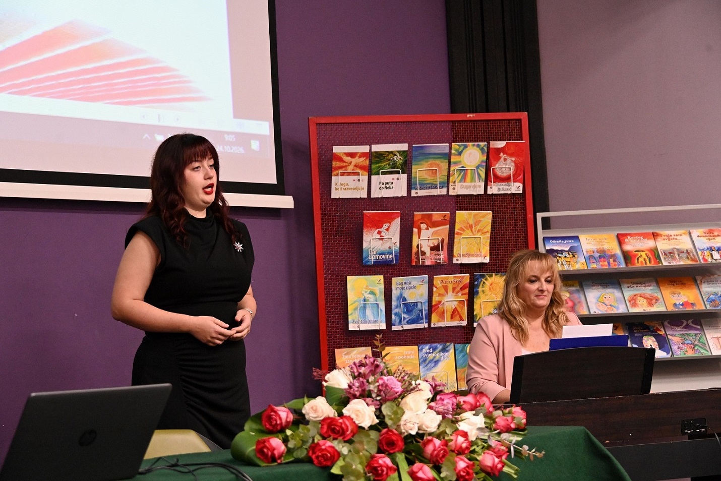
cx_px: 360
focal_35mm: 70
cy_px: 240
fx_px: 1402
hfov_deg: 28.8
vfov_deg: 19.5
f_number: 6
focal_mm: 70
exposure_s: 1/60
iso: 6400
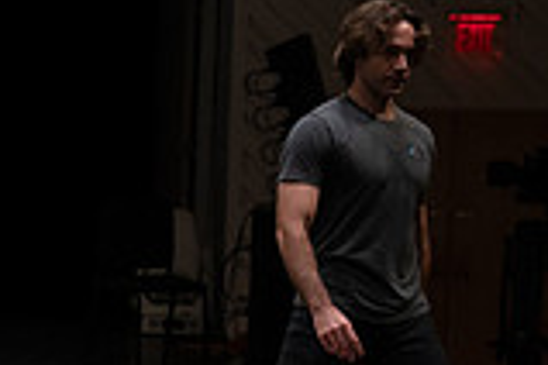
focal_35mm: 256
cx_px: -324
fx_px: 3897
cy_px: 387
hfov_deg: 7.9
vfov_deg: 5.4
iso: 3200
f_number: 4
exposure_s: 1/400
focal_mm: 70
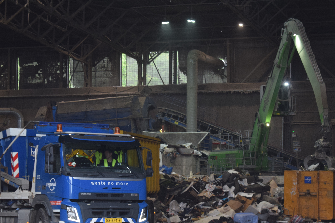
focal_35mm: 111
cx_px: 198
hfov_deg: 18.5
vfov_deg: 12.4
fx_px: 1030
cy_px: 147
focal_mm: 55
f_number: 5.6
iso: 640
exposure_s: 1/60
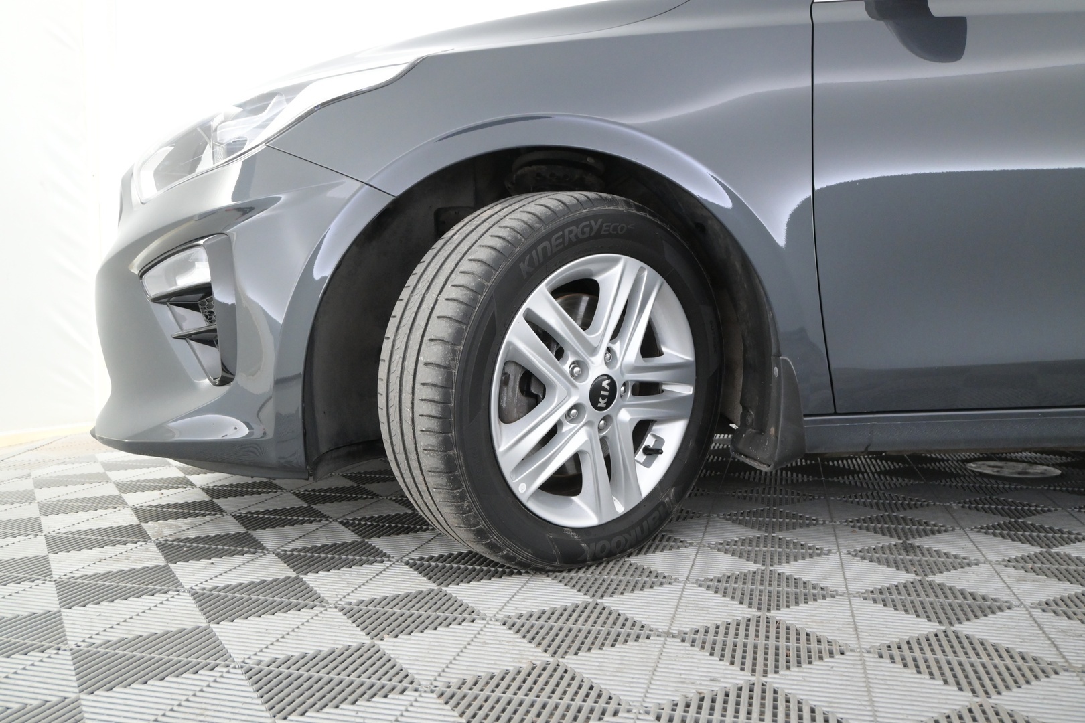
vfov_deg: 41.7
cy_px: 362
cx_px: 542
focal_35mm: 32
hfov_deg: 59.5
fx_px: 949
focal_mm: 21
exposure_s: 1/50
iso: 2500
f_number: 4.5
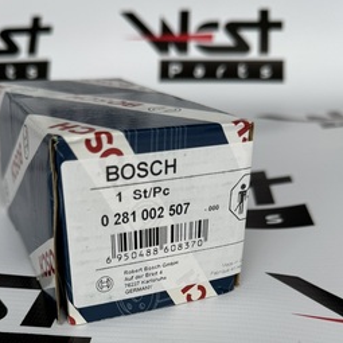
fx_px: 448
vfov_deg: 40.7
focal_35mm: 40
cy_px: 257
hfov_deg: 41.8
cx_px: 147
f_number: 1.78
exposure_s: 1/165
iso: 64
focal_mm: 6.76
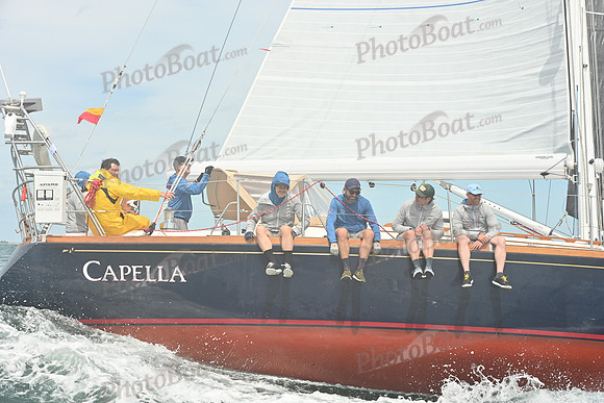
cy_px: 202
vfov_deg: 19.5
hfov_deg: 28.8
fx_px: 1175
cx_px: 302
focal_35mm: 70
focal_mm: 70
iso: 320
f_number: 8
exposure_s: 1/1250
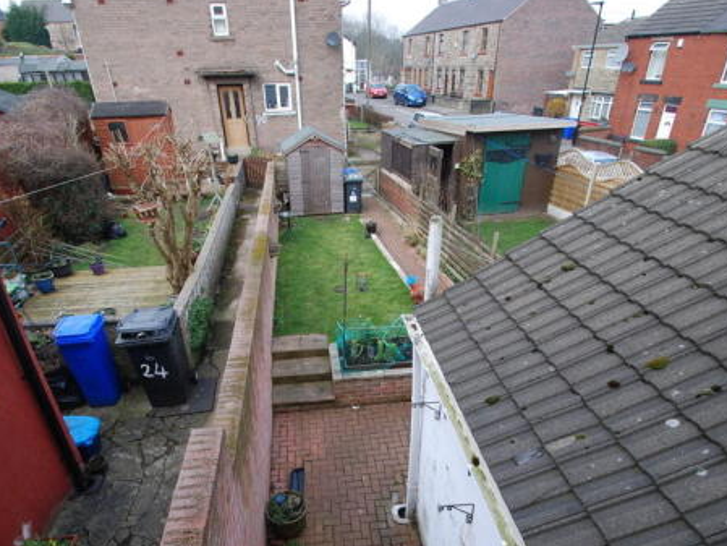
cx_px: 359
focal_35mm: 21
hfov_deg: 79.0
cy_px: 348
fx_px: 441
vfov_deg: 62.4
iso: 160
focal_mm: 10
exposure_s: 1/125
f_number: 5.6
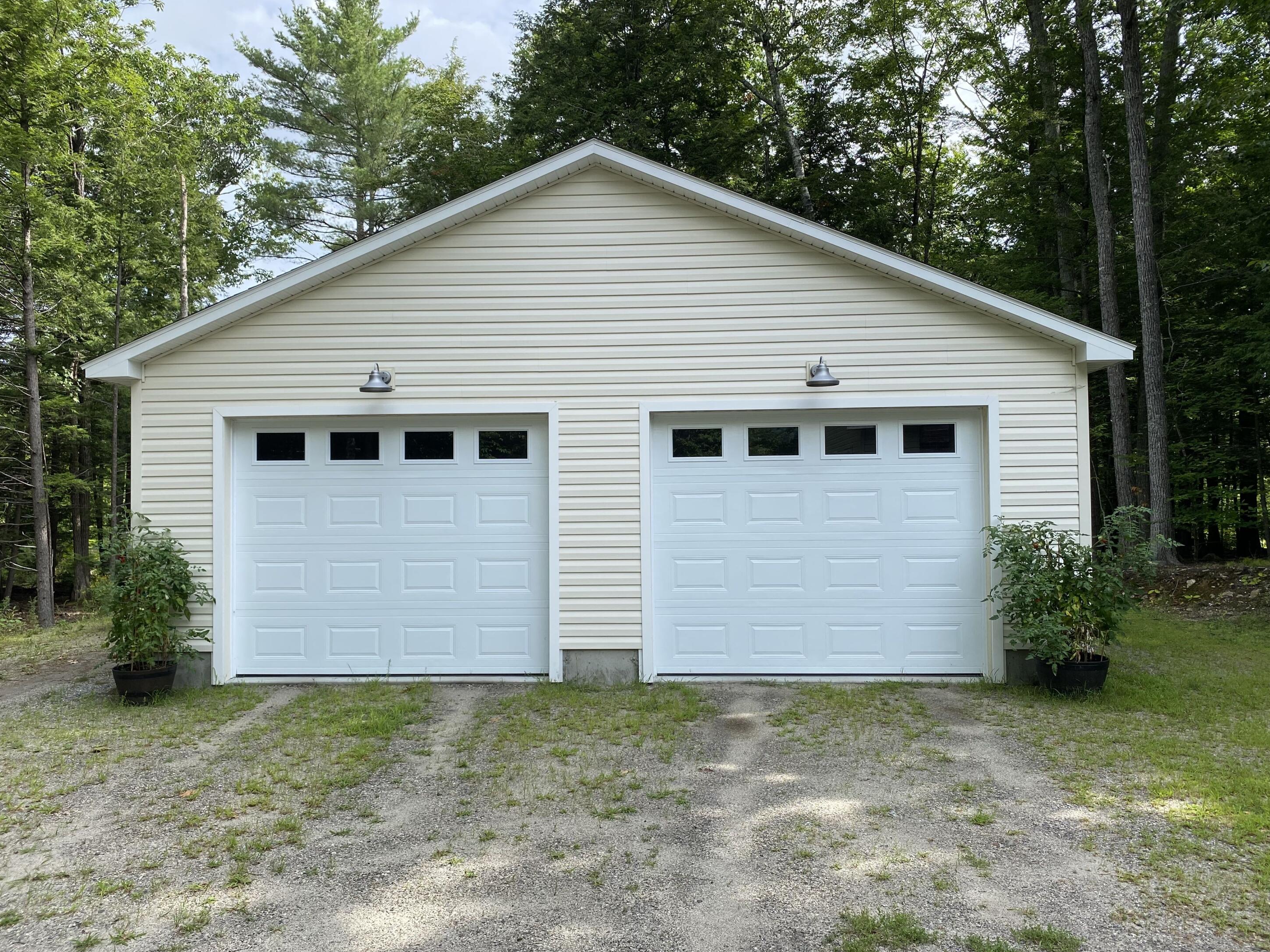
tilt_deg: +0.8
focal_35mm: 27
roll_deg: +0.7
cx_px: 623
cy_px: 486
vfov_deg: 51.4
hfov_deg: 65.3
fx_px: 991
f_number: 1.8
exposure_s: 1/864
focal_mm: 4.25
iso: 32
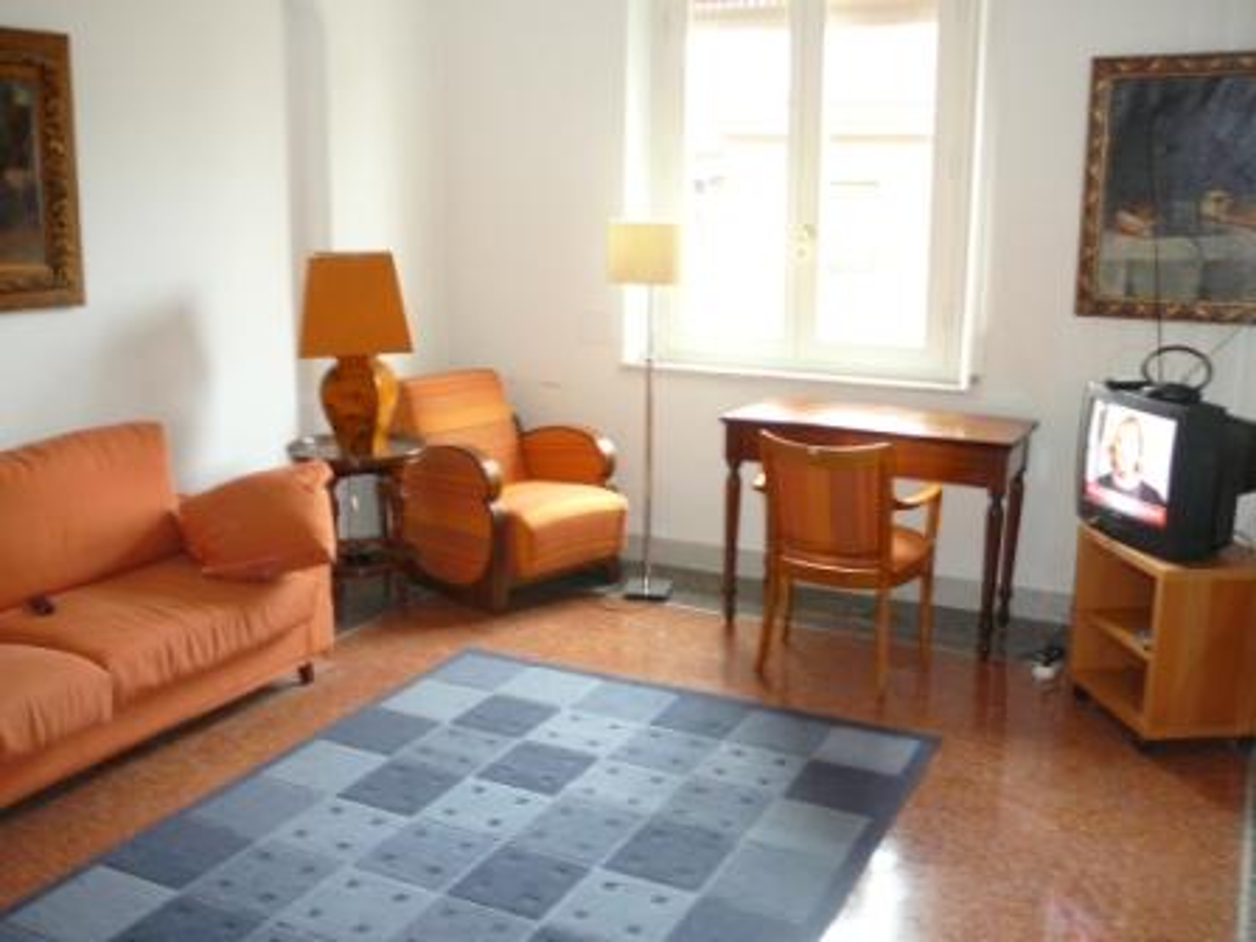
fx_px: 1270
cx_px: 628
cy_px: 471
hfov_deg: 52.6
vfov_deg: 40.7
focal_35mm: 35
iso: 160
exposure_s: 1/8
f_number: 2.8
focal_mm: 5.2
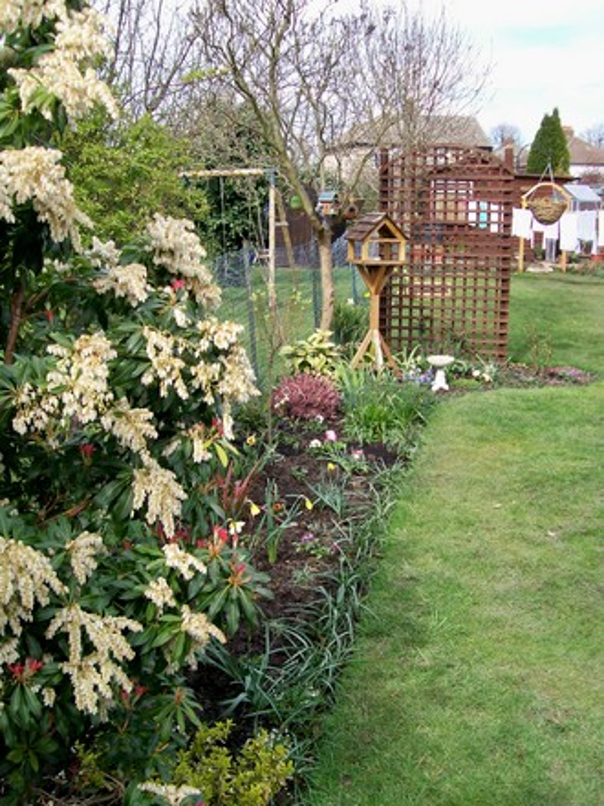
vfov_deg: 51.4
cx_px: 302
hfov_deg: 39.7
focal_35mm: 36
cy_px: 403
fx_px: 838
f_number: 2.7
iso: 80
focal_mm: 6
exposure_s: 1/576
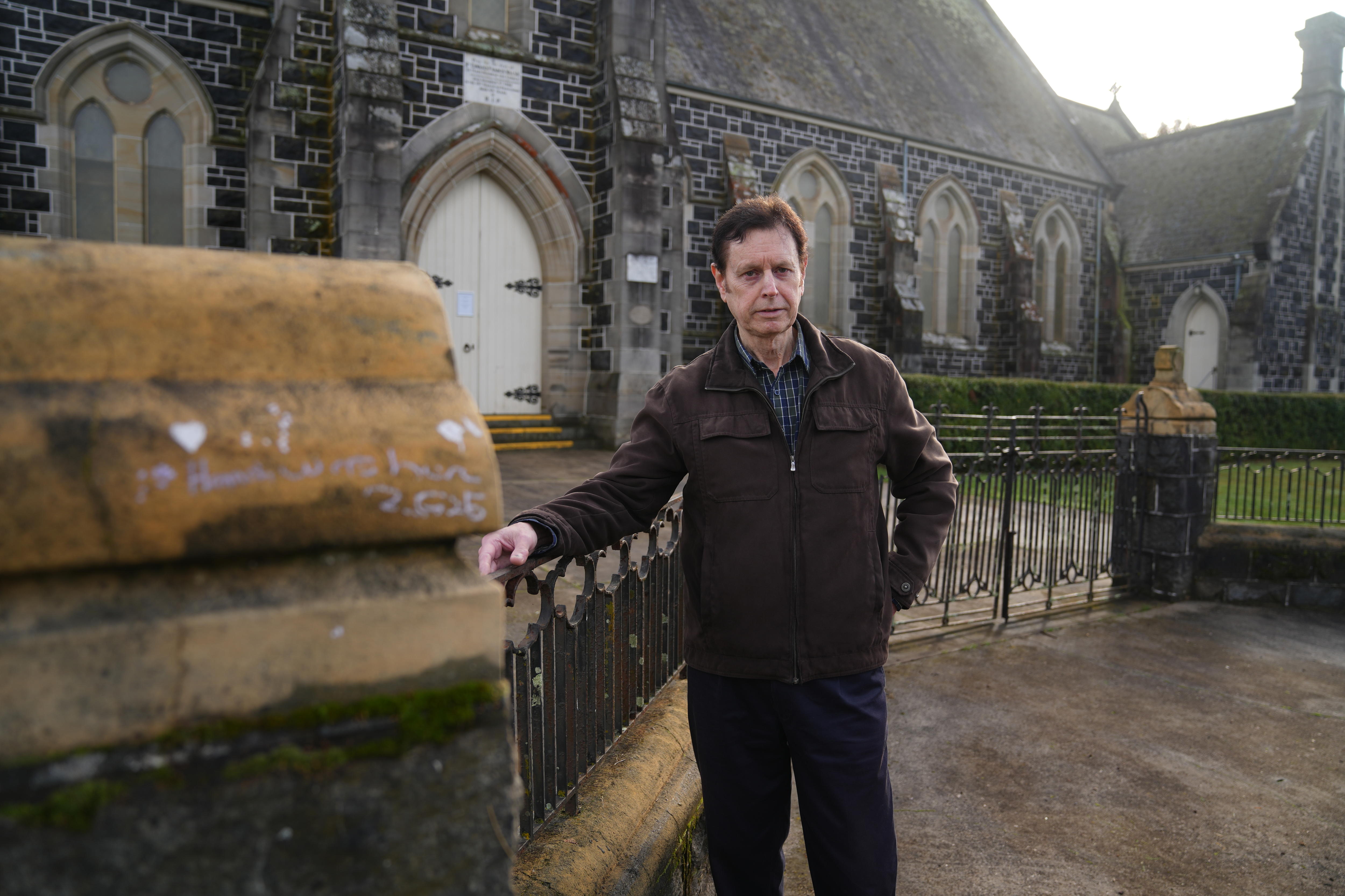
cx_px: 672
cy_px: 448
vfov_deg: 53.1
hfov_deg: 73.7
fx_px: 897
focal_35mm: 24
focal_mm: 24
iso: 80
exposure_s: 1/400
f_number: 2.8
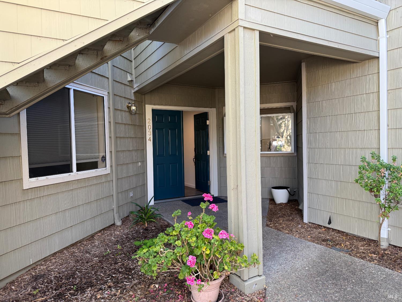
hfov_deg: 71.6
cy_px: 151
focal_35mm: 24
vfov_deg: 56.8
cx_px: 201
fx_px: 279
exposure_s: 1/121
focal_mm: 6.76
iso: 125
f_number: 1.78
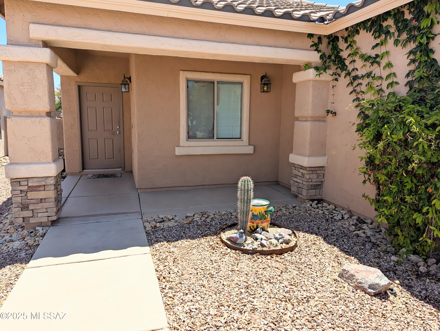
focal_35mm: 24
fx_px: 305
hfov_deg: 71.5
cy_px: 166
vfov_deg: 56.9
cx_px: 220
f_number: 1.85
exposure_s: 1/1011
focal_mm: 6.81
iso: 38
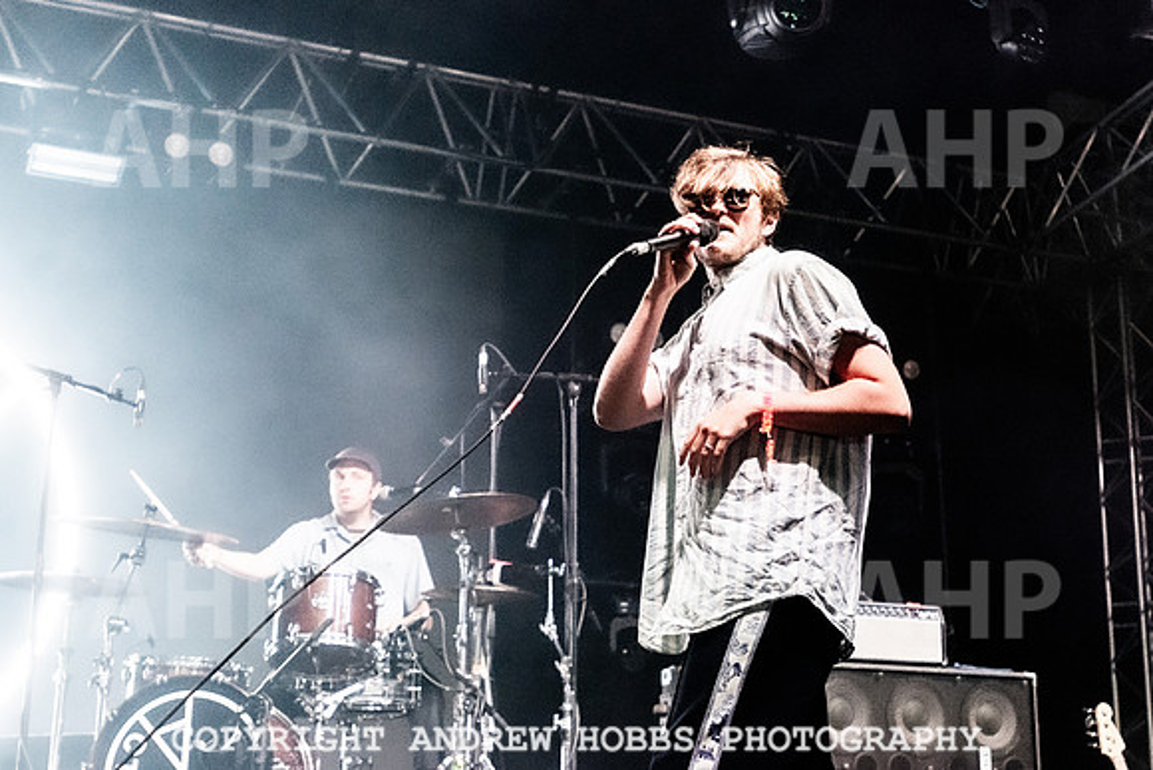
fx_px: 1885
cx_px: 739
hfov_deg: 33.8
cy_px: 393
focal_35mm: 59
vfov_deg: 23.1
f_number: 2.8
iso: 4000
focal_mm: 35
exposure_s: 1/320
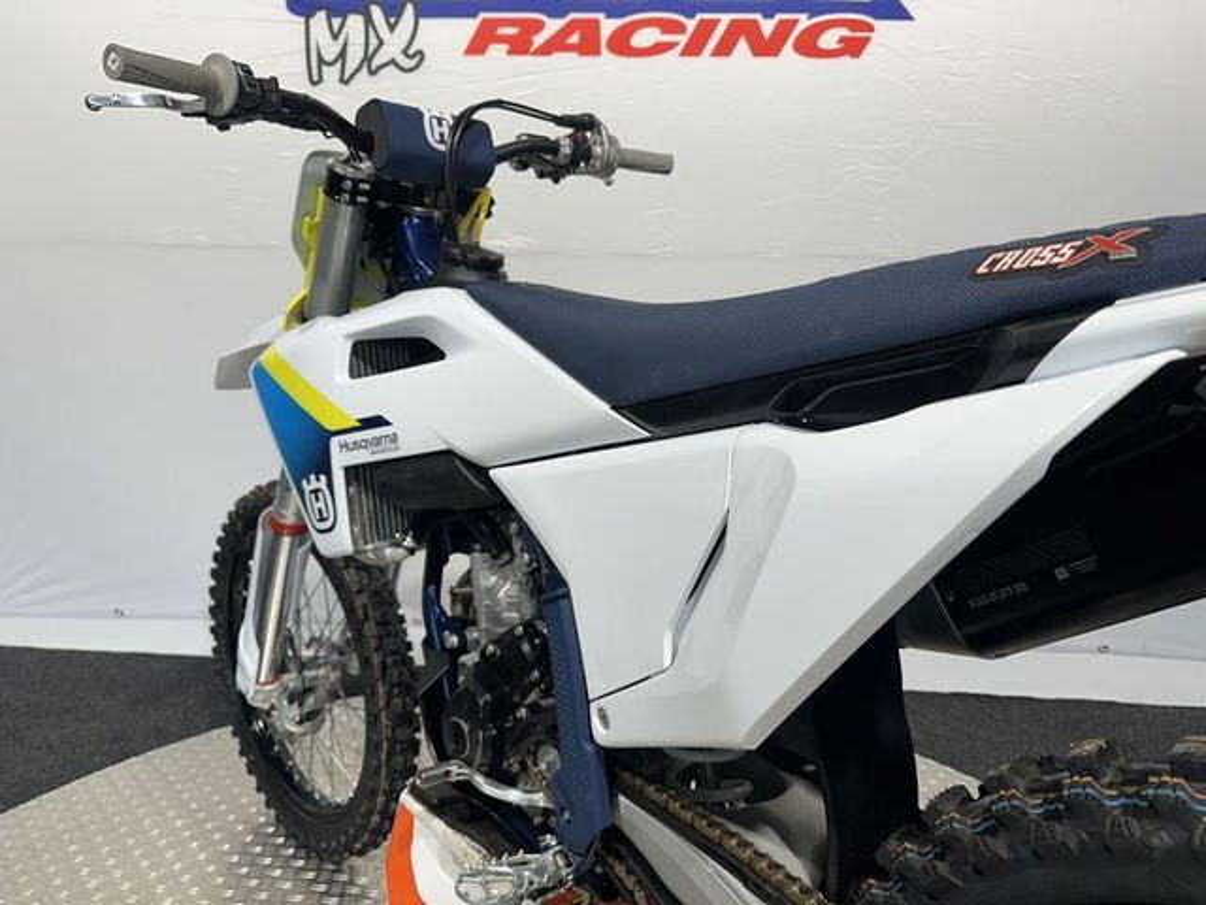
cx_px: 603
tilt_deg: -9.5
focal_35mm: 24
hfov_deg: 71.6
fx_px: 836
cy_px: 452
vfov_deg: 56.8
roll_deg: -1.5
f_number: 1.78
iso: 80
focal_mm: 6.86
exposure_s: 1/100
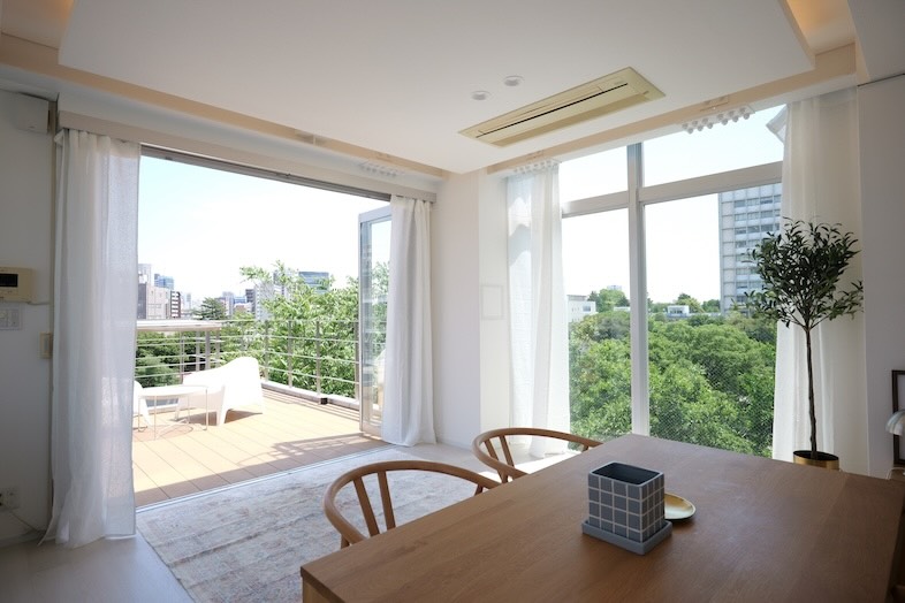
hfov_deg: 90.0
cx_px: 452
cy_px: 302
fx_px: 452
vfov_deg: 67.4
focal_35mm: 18
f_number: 7.1
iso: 100
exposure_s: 1/74.6
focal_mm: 18
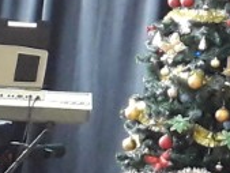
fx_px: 851
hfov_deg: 12.8
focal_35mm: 128
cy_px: 53
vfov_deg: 11.6
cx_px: 505
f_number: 1.9
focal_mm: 3.6
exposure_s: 1/25
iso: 200
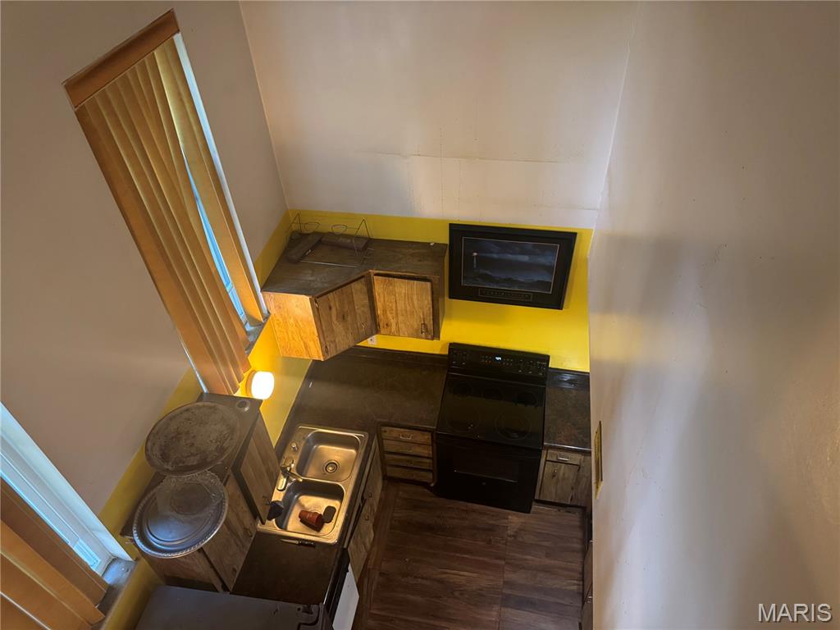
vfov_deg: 56.8
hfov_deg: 71.6
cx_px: 420
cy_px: 315
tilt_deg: -44.7
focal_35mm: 24
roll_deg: +4.7
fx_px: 582
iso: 640
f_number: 1.78
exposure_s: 1/60
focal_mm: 6.76
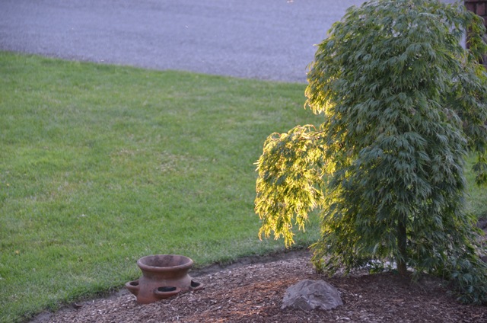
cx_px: 244
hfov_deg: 13.1
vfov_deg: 8.7
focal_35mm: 158
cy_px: 162
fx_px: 2126
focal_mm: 105
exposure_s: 1/100
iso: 400
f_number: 5.3
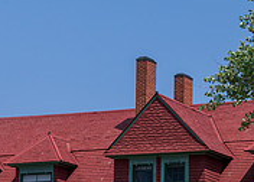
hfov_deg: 9.4
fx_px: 1545
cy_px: 220
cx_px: 67
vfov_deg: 6.7
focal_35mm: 214
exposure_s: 1/400
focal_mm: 62
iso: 280
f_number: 13
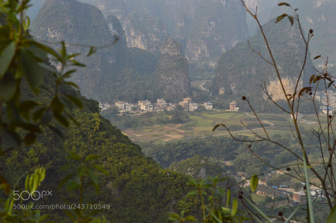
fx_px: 769
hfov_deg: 24.6
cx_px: 168
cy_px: 112
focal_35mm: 82
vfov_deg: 16.5
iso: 1600
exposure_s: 1/2500
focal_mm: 55
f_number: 8
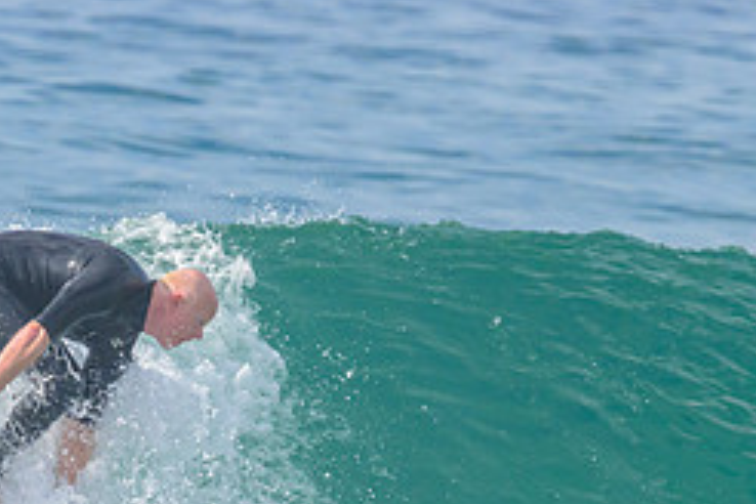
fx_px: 35592
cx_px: 148
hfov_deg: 1.2
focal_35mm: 1695
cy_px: 413
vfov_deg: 0.8
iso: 900
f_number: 11
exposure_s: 1/2000
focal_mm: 550
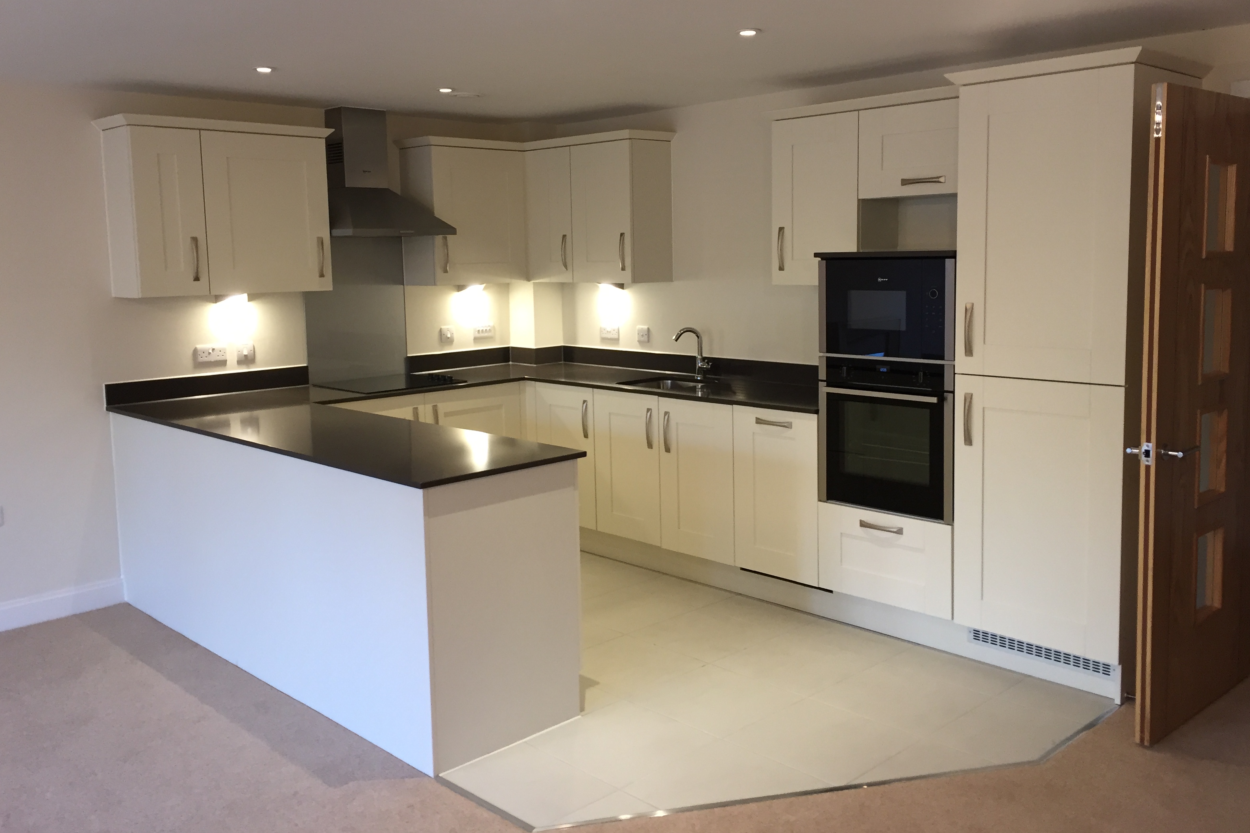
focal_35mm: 31
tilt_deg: -6.5
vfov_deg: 42.2
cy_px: 362
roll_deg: +1.0
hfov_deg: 60.3
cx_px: 621
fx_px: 1076
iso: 50
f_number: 2.2
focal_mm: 4.15
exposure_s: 1/33
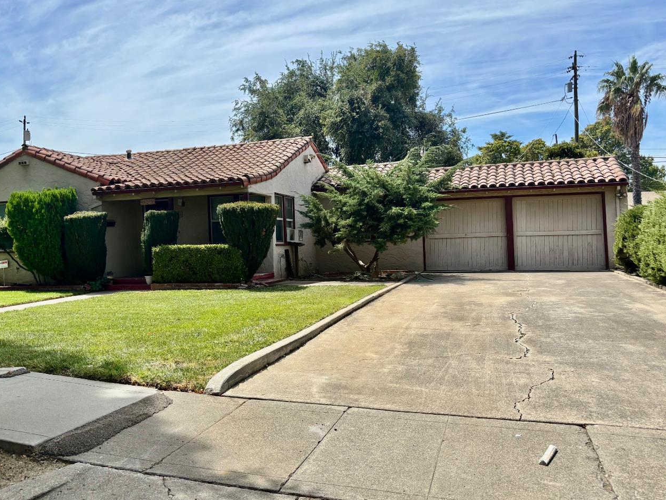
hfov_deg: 58.0
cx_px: 273
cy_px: 256
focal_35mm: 31
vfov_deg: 45.5
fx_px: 597
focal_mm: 5.96
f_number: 1.6
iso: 50
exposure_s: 1/3937
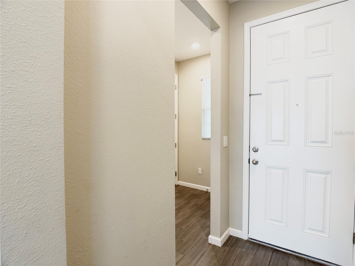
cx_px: 178
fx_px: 246
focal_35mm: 24
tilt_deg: -0.6
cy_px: 133
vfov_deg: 56.8
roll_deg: -0.1
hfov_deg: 71.6
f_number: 1.78
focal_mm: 6.76
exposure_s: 1/120
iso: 125
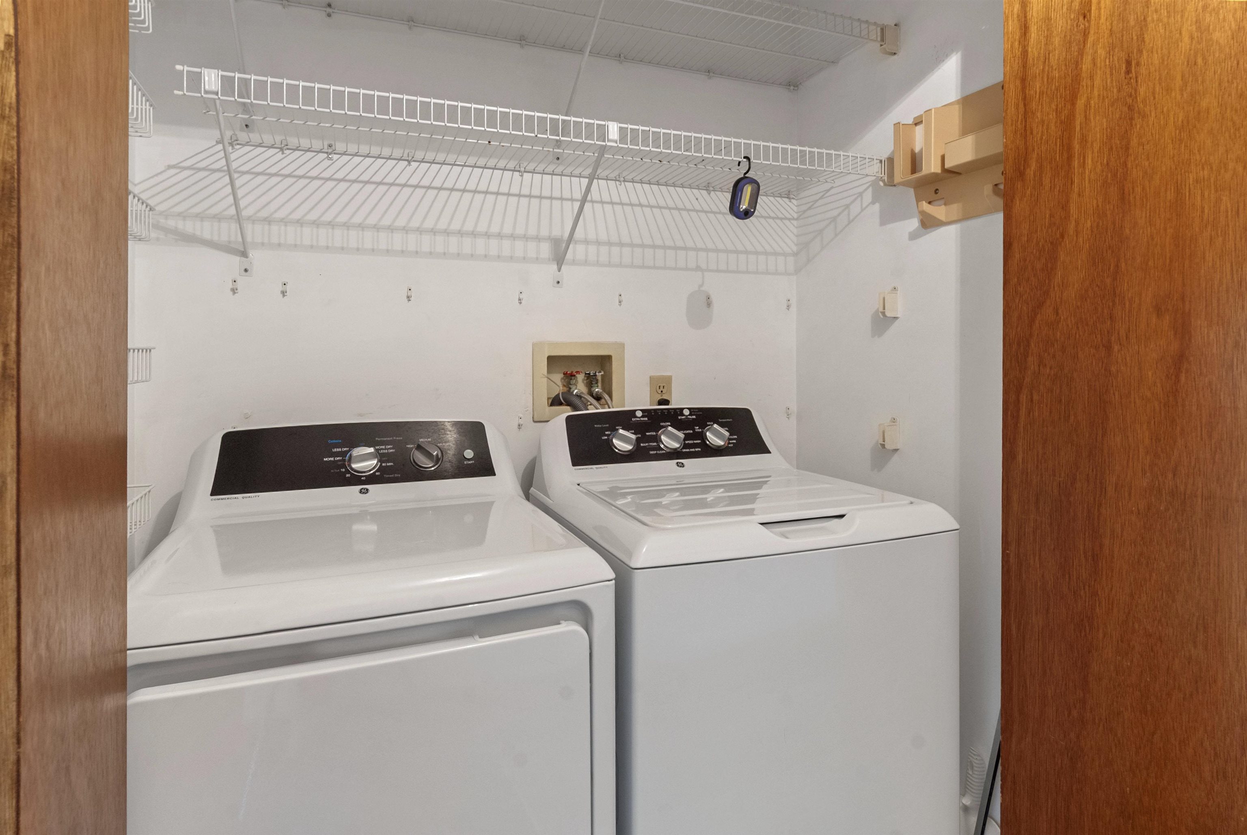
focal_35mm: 18
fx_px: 624
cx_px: 624
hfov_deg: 89.9
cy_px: 418
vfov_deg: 67.5
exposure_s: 6
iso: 200
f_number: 11
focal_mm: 12
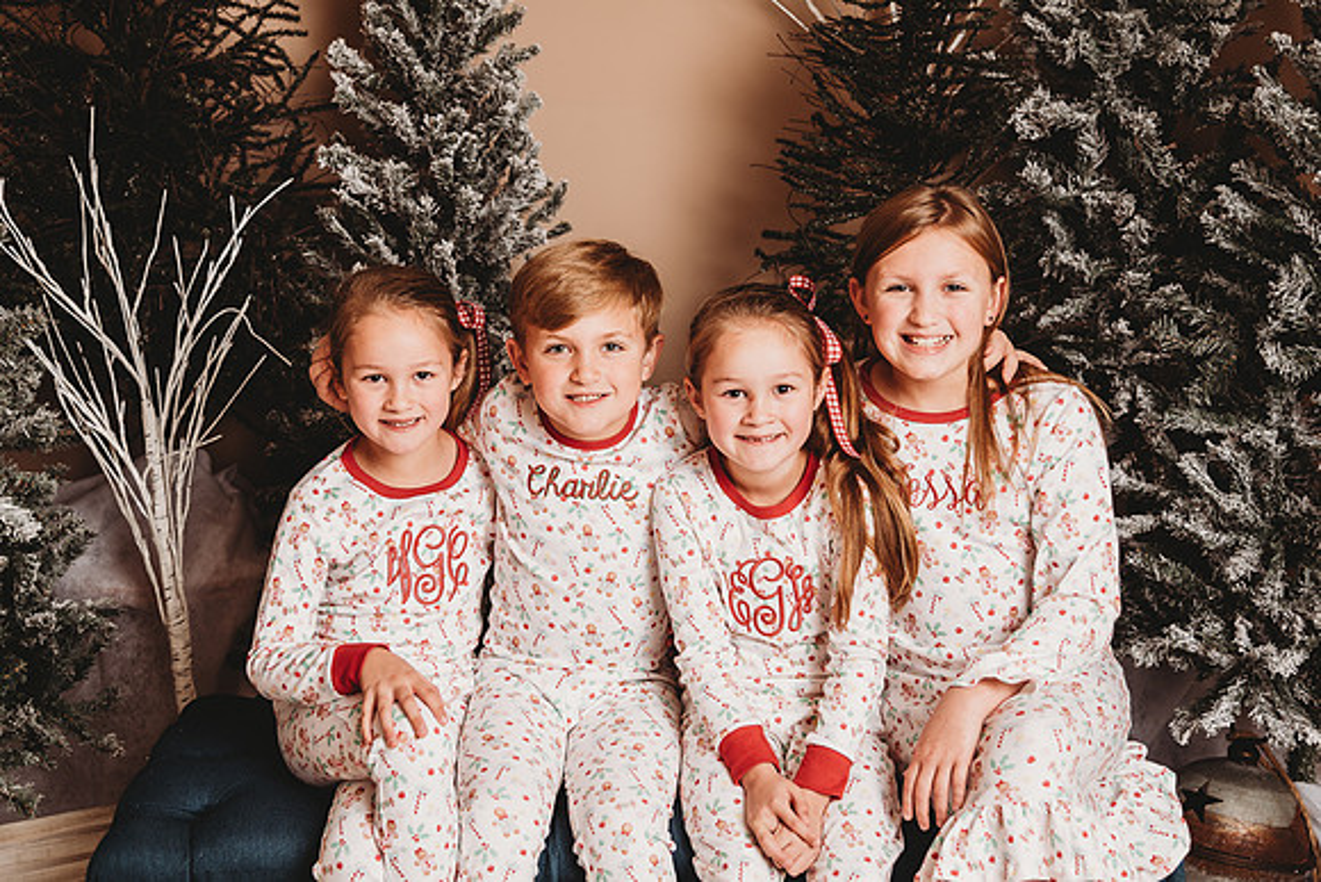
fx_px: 1818
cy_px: 441
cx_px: 649
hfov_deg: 39.9
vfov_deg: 27.3
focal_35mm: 50
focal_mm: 48
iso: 100
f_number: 4
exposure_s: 1/160
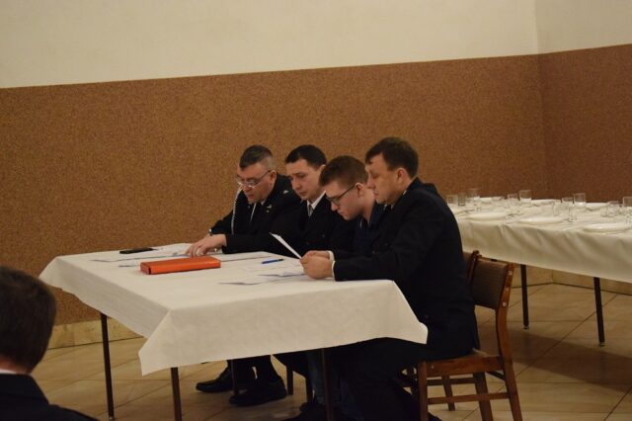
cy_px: 210
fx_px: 1448
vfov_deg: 16.5
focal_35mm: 82
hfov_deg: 24.6
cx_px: 316
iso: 6400
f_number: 5.6
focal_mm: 55
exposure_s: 1/50
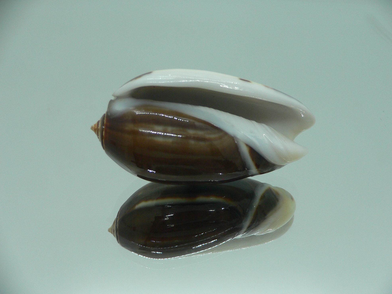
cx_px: 201
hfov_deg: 51.3
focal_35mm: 36
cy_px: 150
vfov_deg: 39.7
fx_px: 408
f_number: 2.8
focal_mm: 4.6
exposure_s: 1/60
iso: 100
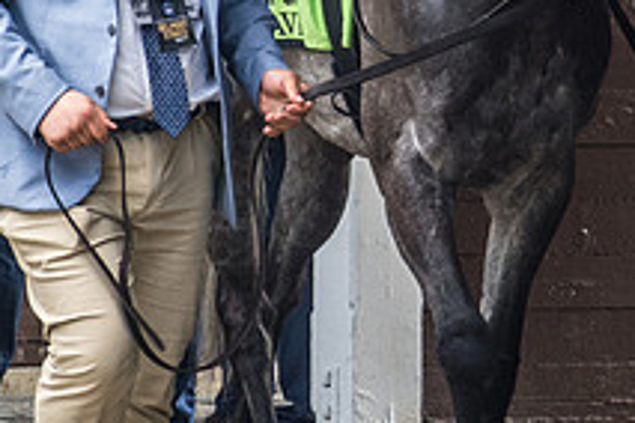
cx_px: 526
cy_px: 39
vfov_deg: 2.1
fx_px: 11288
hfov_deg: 3.2
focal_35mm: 640
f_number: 4.5
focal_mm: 72
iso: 250
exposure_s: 1/200
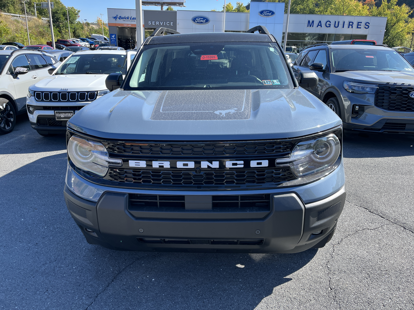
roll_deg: -2.4
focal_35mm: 26
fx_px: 311
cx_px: 207
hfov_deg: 67.3
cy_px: 155
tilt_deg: -18.6
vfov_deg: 53.1
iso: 50
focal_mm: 5.1
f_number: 1.6
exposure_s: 1/975
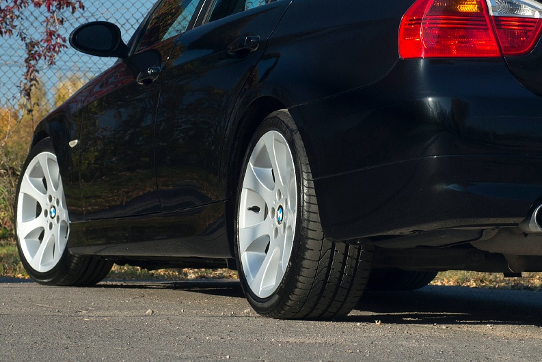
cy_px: 7
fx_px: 1823
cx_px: 336
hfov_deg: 16.9
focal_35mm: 121
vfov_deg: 11.2
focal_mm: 50
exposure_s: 1/250
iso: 140
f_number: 8
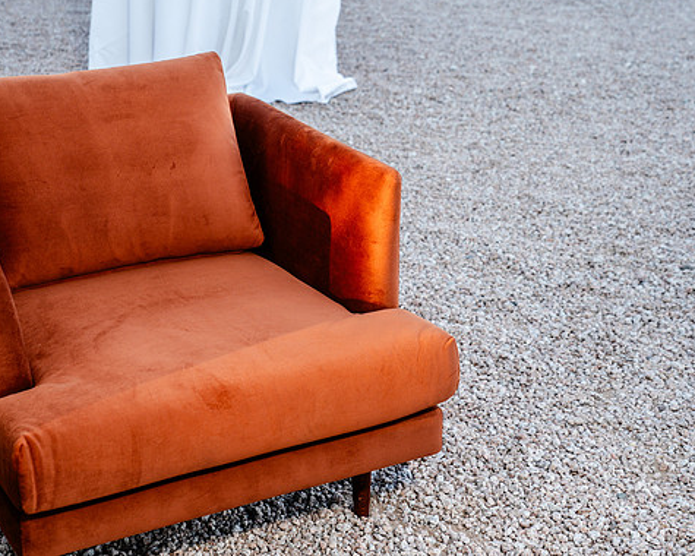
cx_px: 278
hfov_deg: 27.1
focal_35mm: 70
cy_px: 274
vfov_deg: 21.9
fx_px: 1440
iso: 200
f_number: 5.6
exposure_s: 1/100
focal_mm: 54
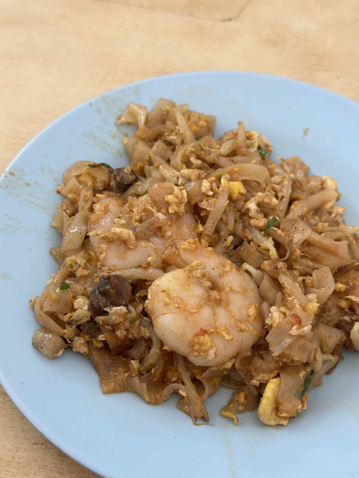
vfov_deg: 39.7
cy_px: 239
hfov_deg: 30.3
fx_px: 664
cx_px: 180
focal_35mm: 48
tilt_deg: -53.6
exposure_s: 1/60
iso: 250
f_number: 1.78
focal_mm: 6.86
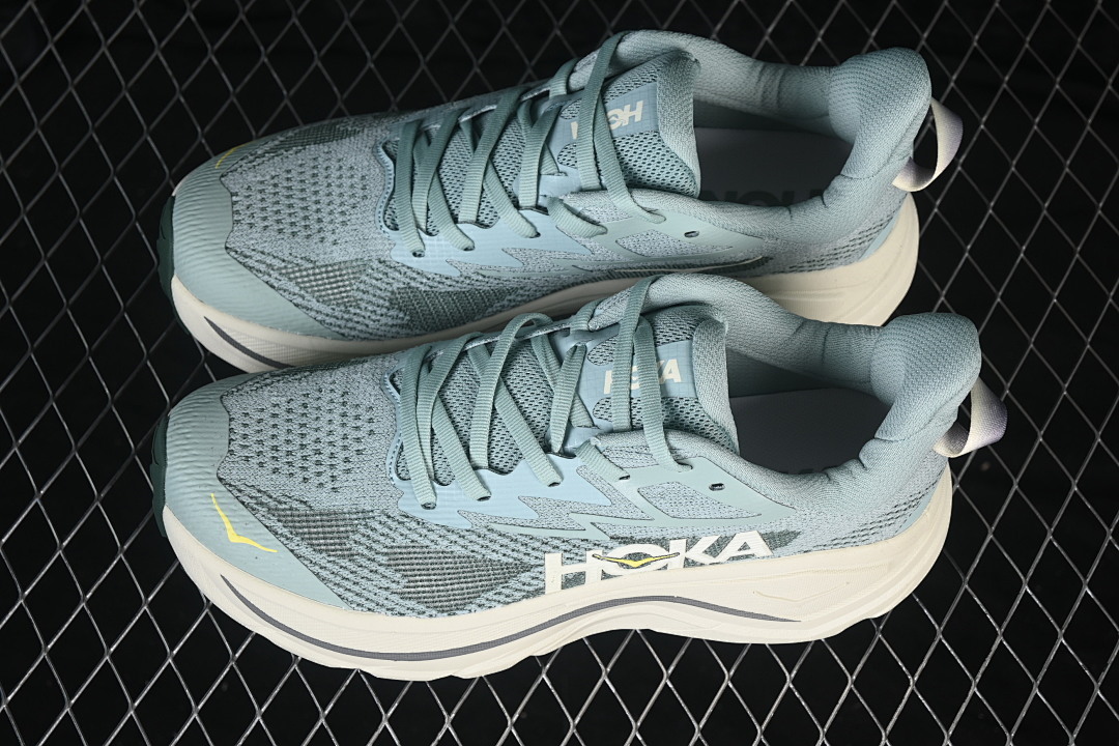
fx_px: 2331
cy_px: 373
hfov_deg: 27.0
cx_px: 560
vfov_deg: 18.2
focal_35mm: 75
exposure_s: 1/80
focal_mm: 50
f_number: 7.1
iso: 160
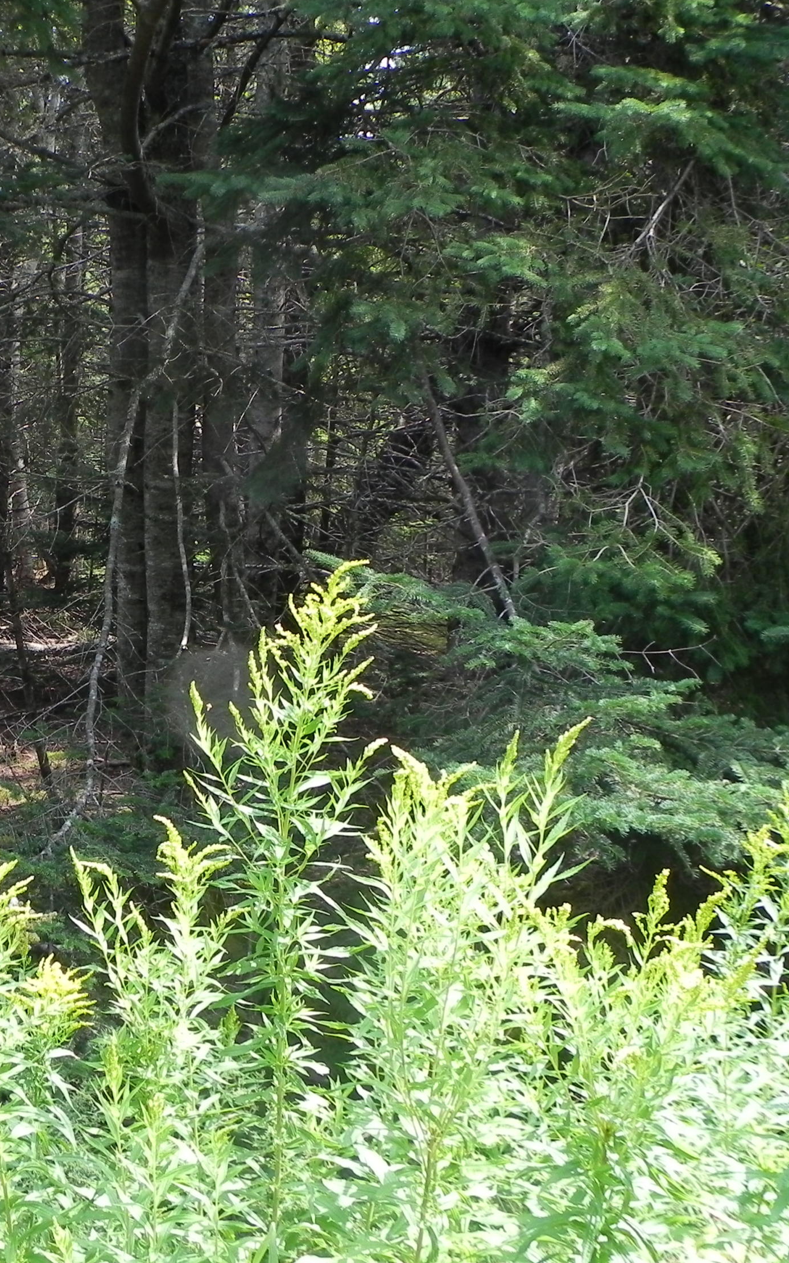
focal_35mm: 53
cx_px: 30
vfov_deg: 38.2
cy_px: 632
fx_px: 1824
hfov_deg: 23.5
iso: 160
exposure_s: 1/104
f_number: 4
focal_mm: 6.6
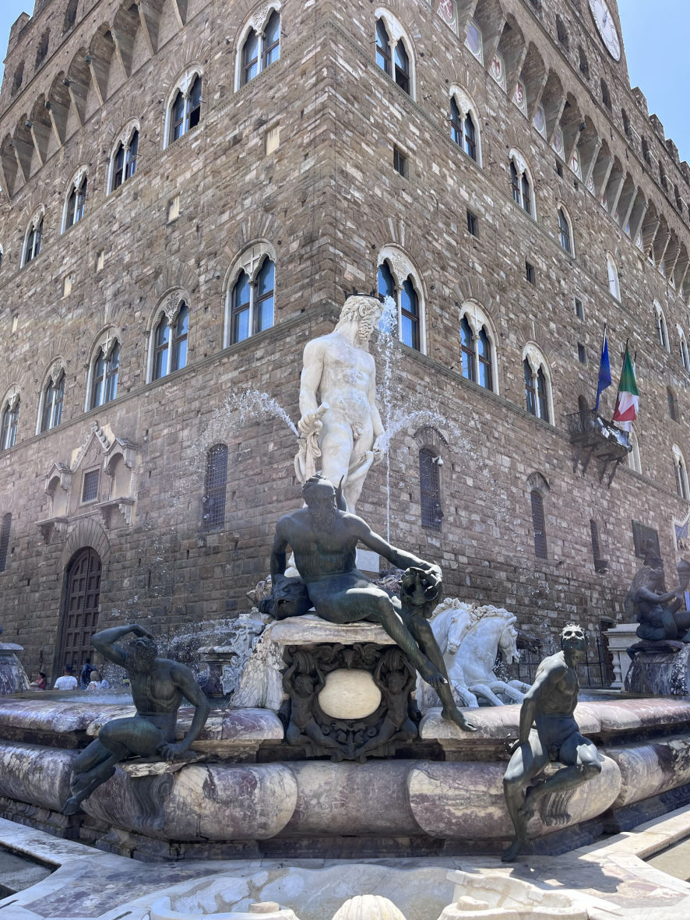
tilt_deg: +16.3
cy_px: 460
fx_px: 691
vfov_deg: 67.3
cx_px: 345
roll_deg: +0.9
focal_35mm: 26
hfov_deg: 53.1
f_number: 1.6
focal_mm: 5.1
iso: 50
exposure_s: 1/983
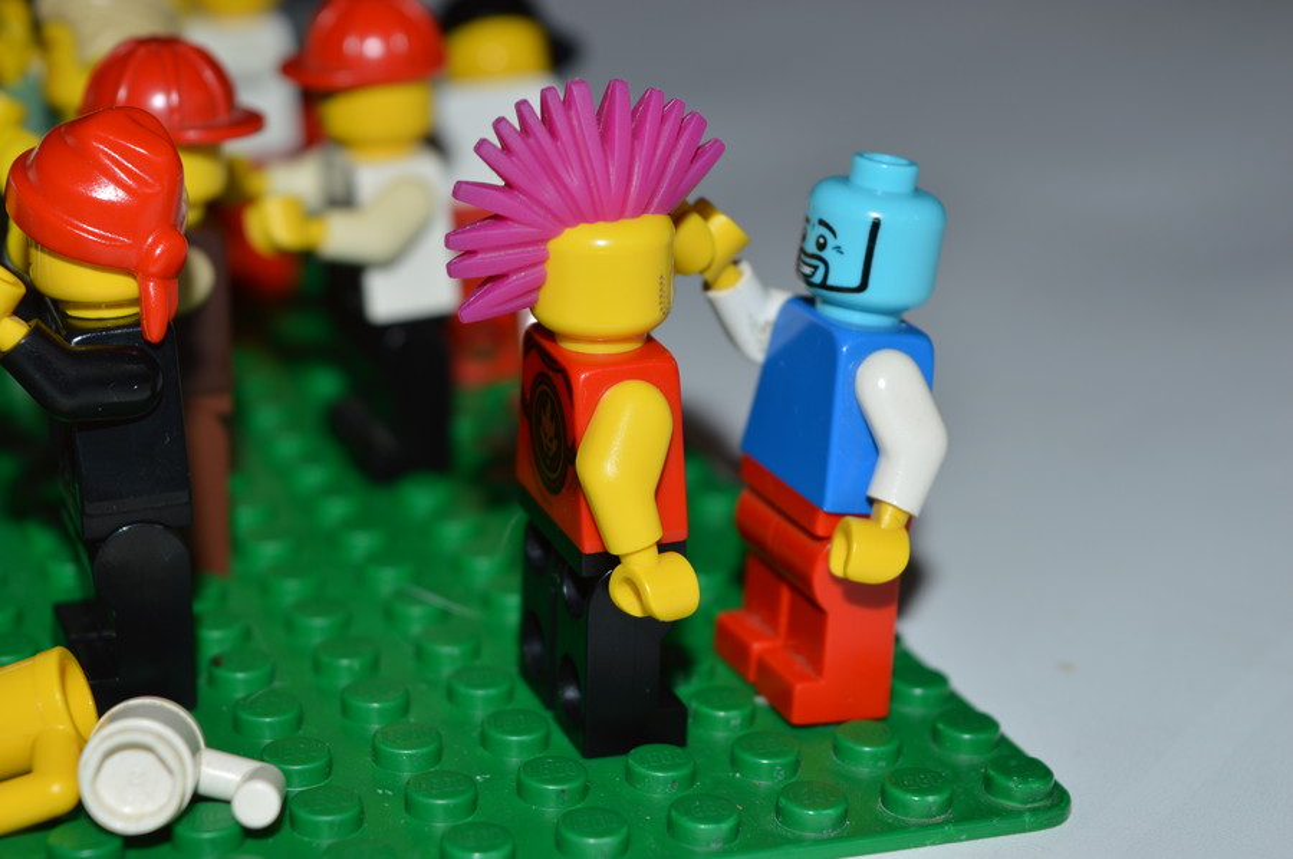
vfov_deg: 16.5
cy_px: 430
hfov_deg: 24.6
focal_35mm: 82
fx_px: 2960
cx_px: 646
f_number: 8
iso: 100
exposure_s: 1/60
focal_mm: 55
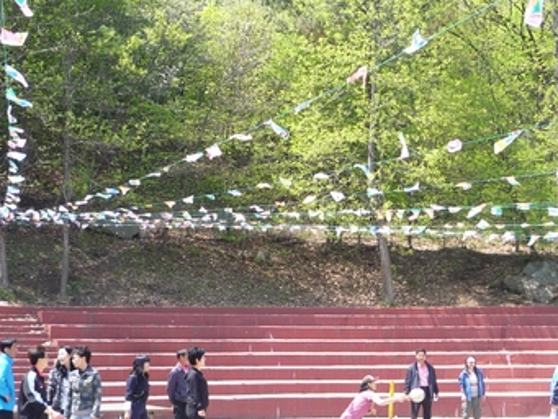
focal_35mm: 63
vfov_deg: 23.2
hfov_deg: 30.3
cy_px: 278
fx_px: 1016
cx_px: 411
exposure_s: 1/200
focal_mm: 5.2
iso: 100
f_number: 4
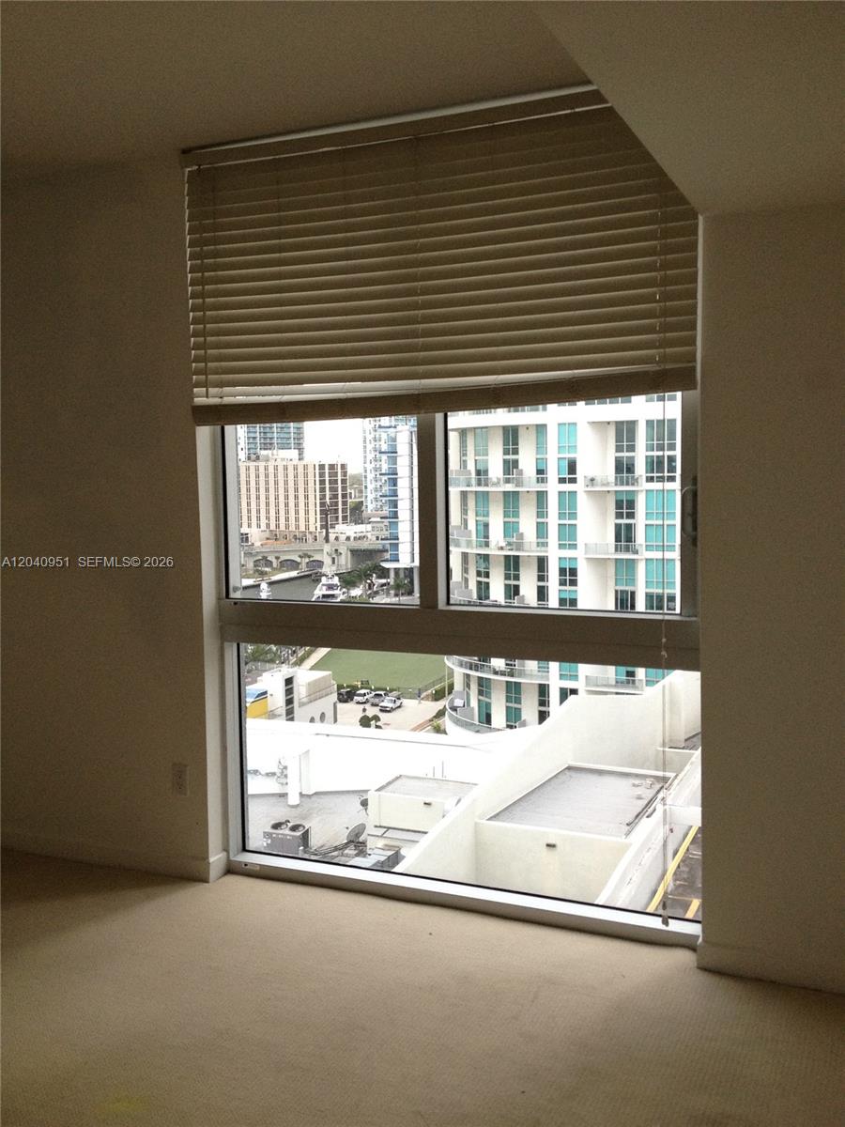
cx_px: 422
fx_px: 1139
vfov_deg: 52.6
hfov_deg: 40.7
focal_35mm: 35
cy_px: 564
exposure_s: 1/120
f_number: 2.4
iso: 125
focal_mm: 4.28
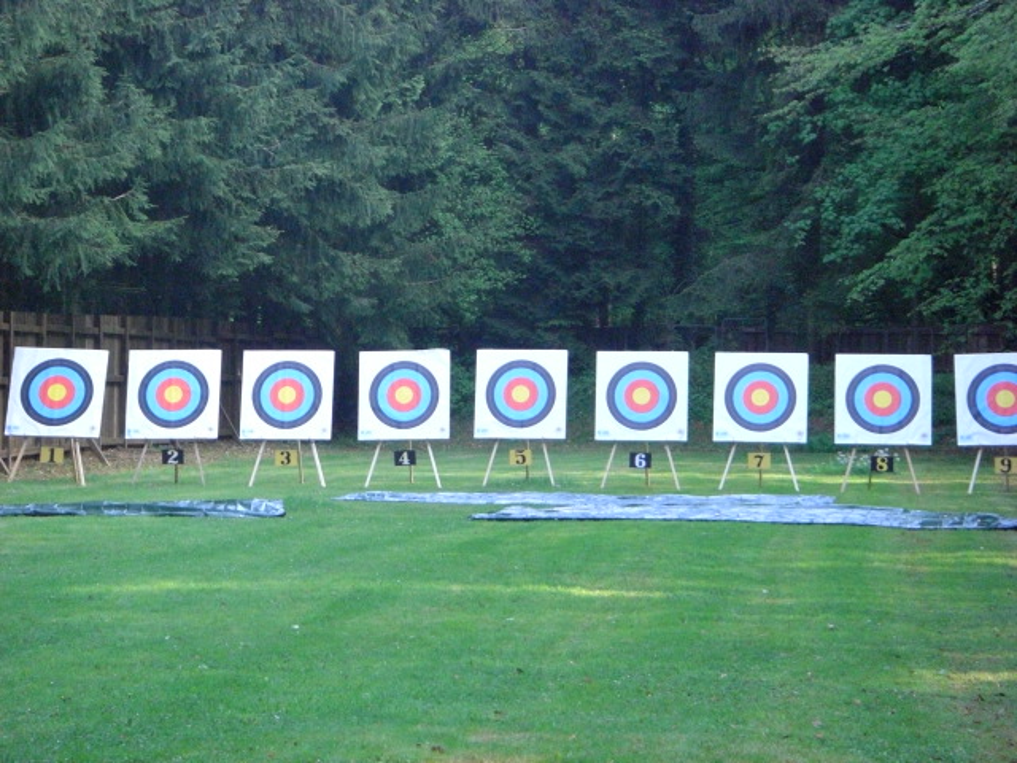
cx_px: 508
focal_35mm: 152
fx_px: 4466
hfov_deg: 13.0
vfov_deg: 9.8
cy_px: 382
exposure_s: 1/200
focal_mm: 25.2
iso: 400
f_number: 4.4
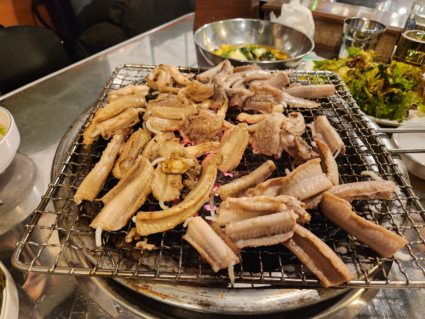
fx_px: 282
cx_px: 212
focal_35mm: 23
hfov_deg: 73.9
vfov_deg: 58.9
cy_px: 160
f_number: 1.8
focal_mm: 5.4
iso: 800
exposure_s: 1/120
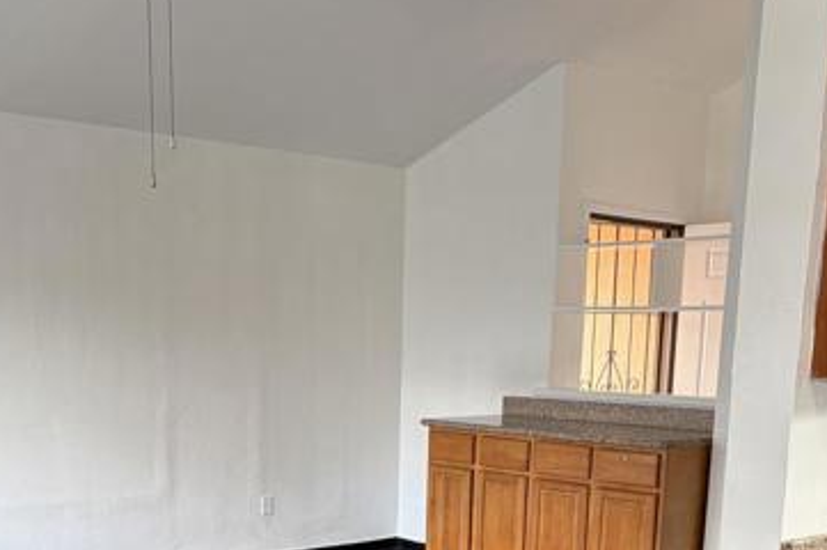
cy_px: 571
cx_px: 339
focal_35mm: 48
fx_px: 1102
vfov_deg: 26.3
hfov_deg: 41.0
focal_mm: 5.96
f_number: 1.6
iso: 125
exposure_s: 1/60
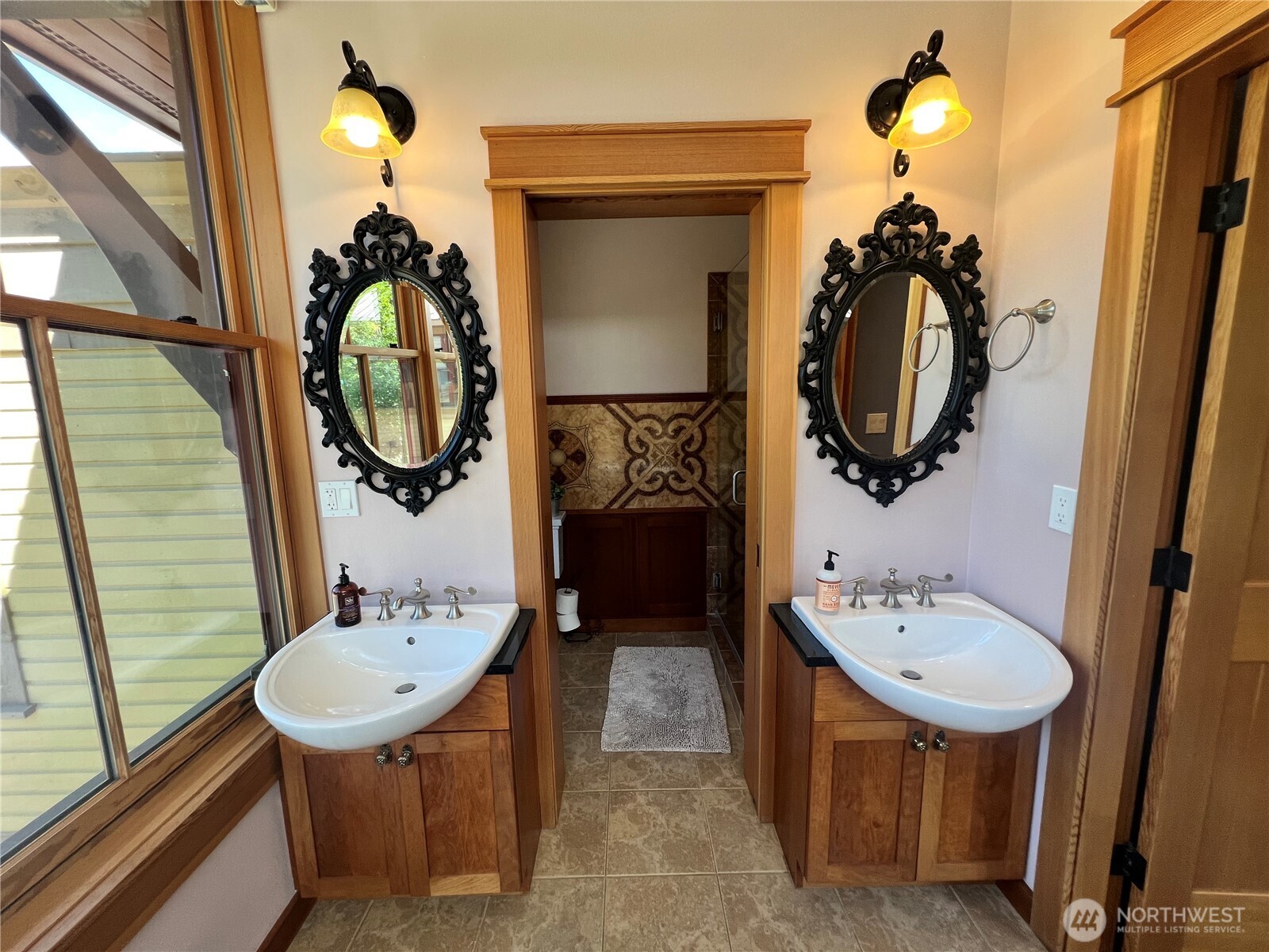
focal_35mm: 13
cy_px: 476
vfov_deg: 89.9
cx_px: 634
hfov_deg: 106.2
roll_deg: +1.0
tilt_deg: -9.8
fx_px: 477
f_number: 1.8
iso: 100
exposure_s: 1/120
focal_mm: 1.57
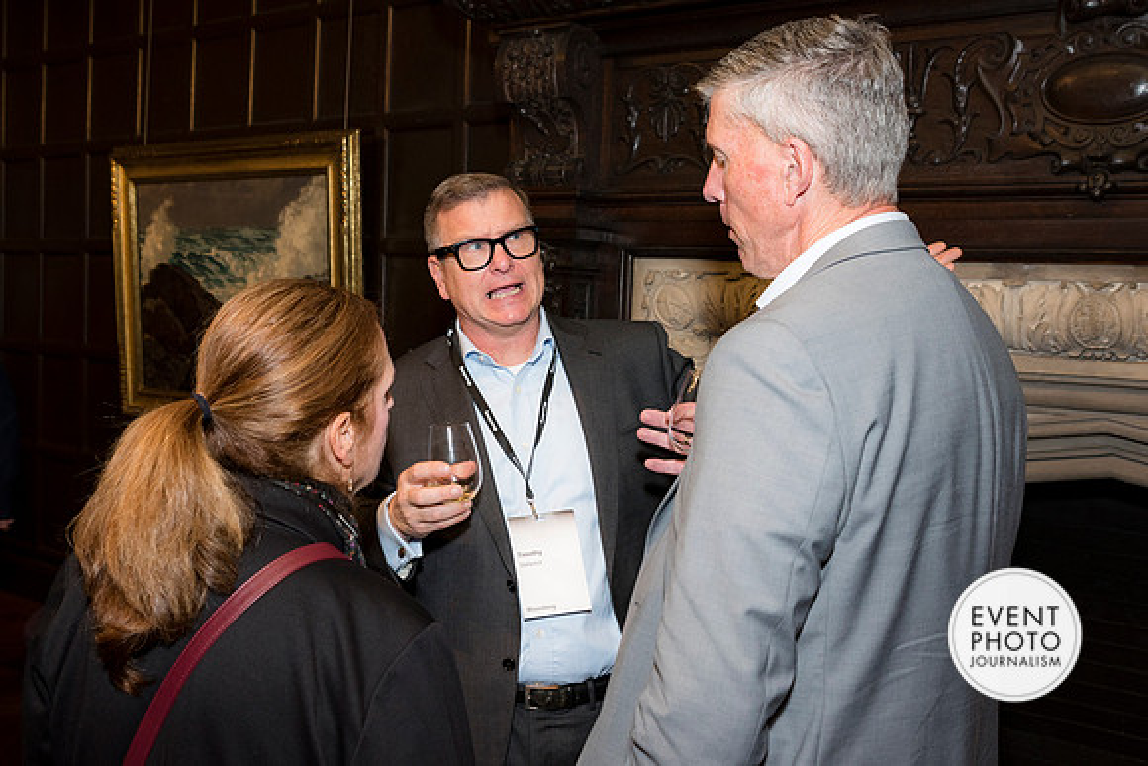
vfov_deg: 32.8
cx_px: 513
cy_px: 386
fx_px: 1302
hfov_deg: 47.5
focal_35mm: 41
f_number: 5
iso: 800
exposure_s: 1/125
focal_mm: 32
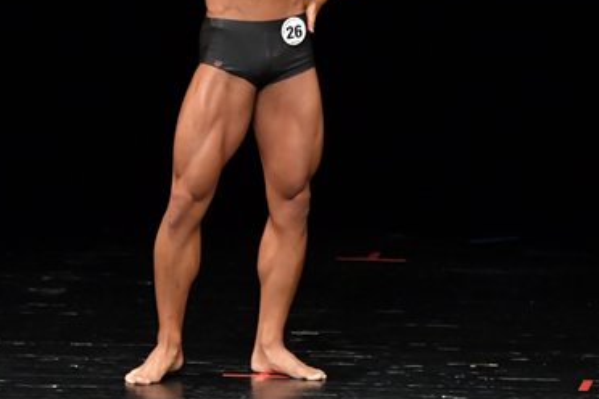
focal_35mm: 500
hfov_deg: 4.1
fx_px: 8319
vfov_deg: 2.7
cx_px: 244
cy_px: 60
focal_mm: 160
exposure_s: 1/400
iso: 4000
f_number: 5.6
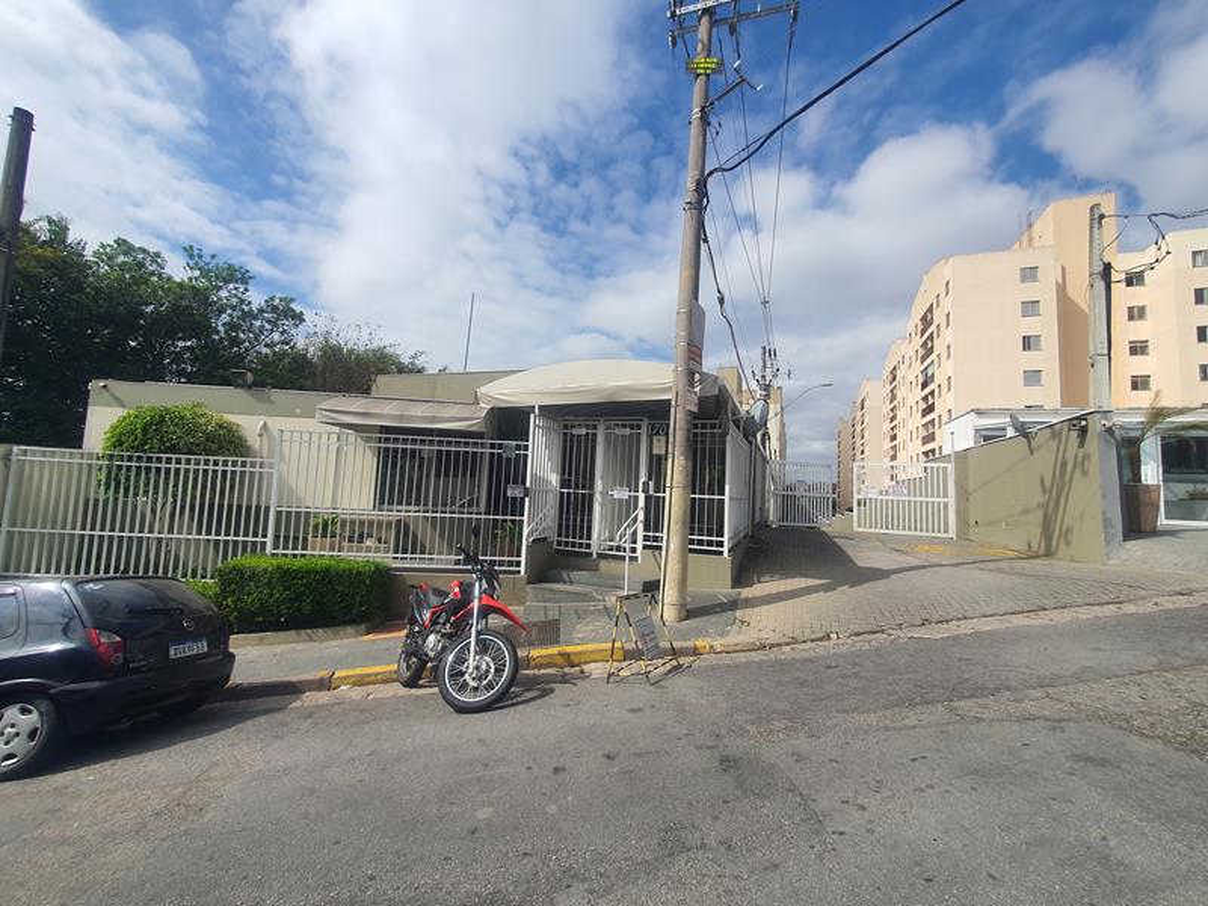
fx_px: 454
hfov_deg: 106.2
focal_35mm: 13
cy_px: 453
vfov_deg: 89.9
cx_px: 604
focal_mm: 1.8
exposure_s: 1/1188
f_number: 2.2
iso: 50
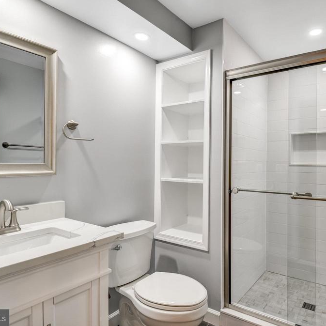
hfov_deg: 68.6
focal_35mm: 22
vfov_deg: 69.6
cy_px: 161
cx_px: 203
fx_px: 234
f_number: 8
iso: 400
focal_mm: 17
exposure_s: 1/25
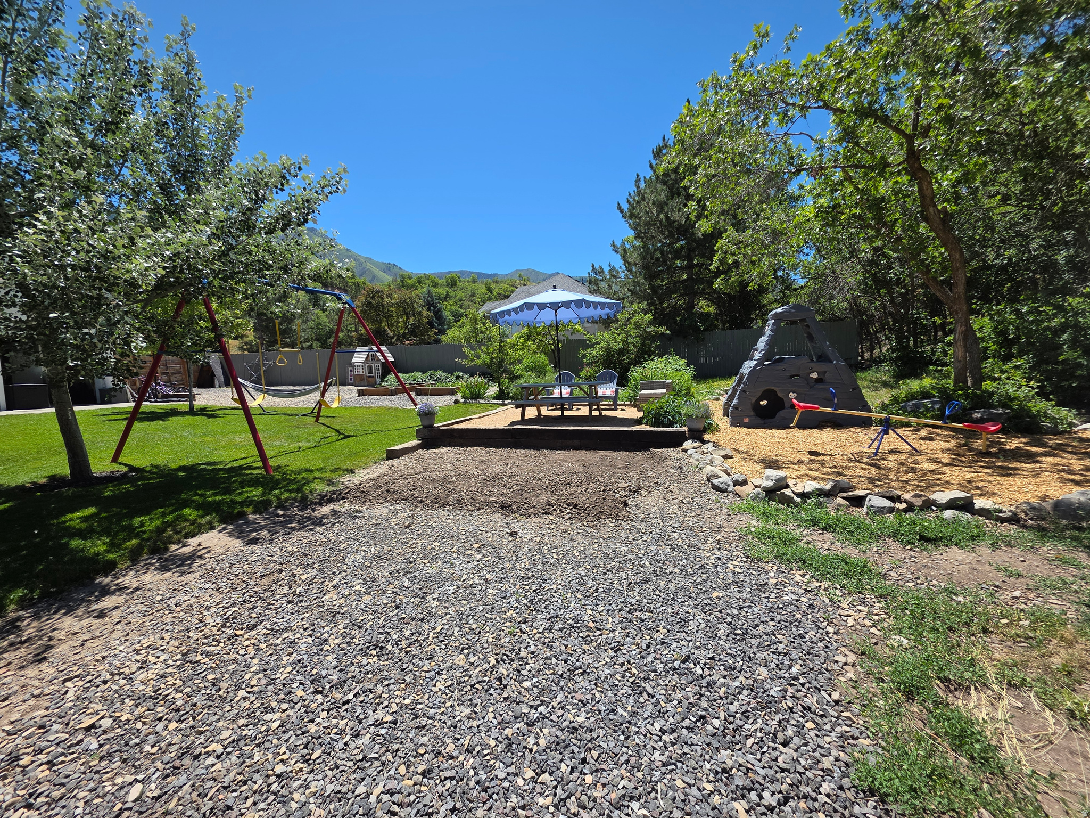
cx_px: 545
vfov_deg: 89.9
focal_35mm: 13
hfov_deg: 106.2
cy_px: 409
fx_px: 409
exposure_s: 1/1641
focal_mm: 2.2
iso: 40
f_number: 1.9
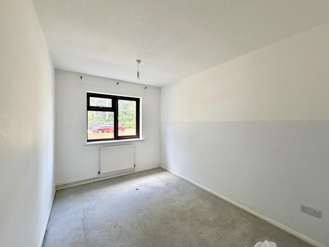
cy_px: 124
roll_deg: +0.8
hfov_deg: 102.1
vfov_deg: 85.7
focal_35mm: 14
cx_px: 164
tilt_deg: -0.5
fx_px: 133
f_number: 2.2
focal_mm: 2.22
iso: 320
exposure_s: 1/121
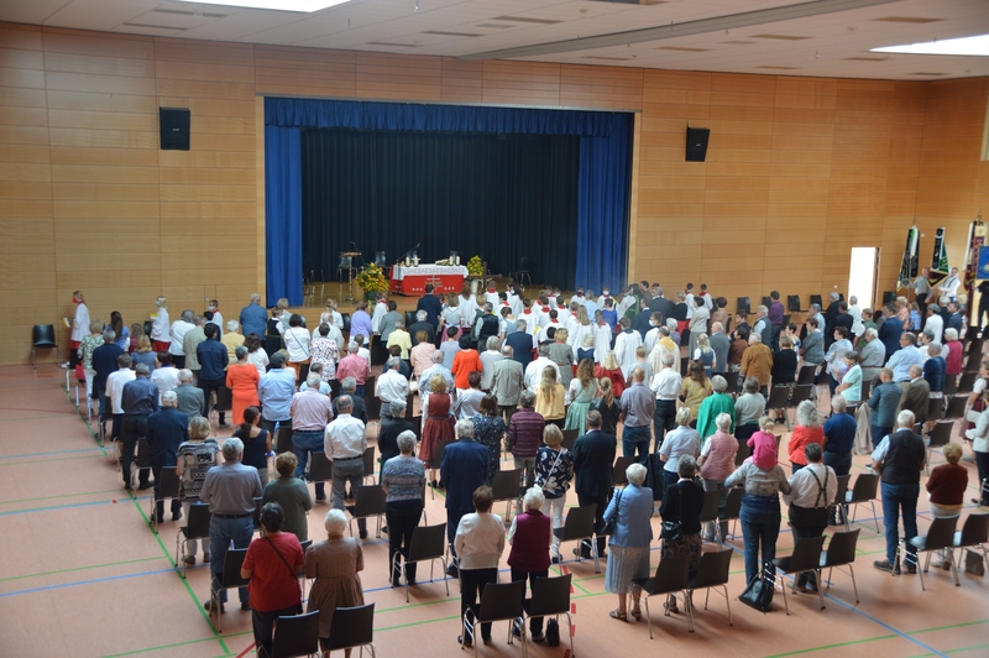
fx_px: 1194
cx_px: 494
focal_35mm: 44
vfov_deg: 30.8
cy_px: 329
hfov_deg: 45.0
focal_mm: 29
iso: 400
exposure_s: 1/80
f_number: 4.5
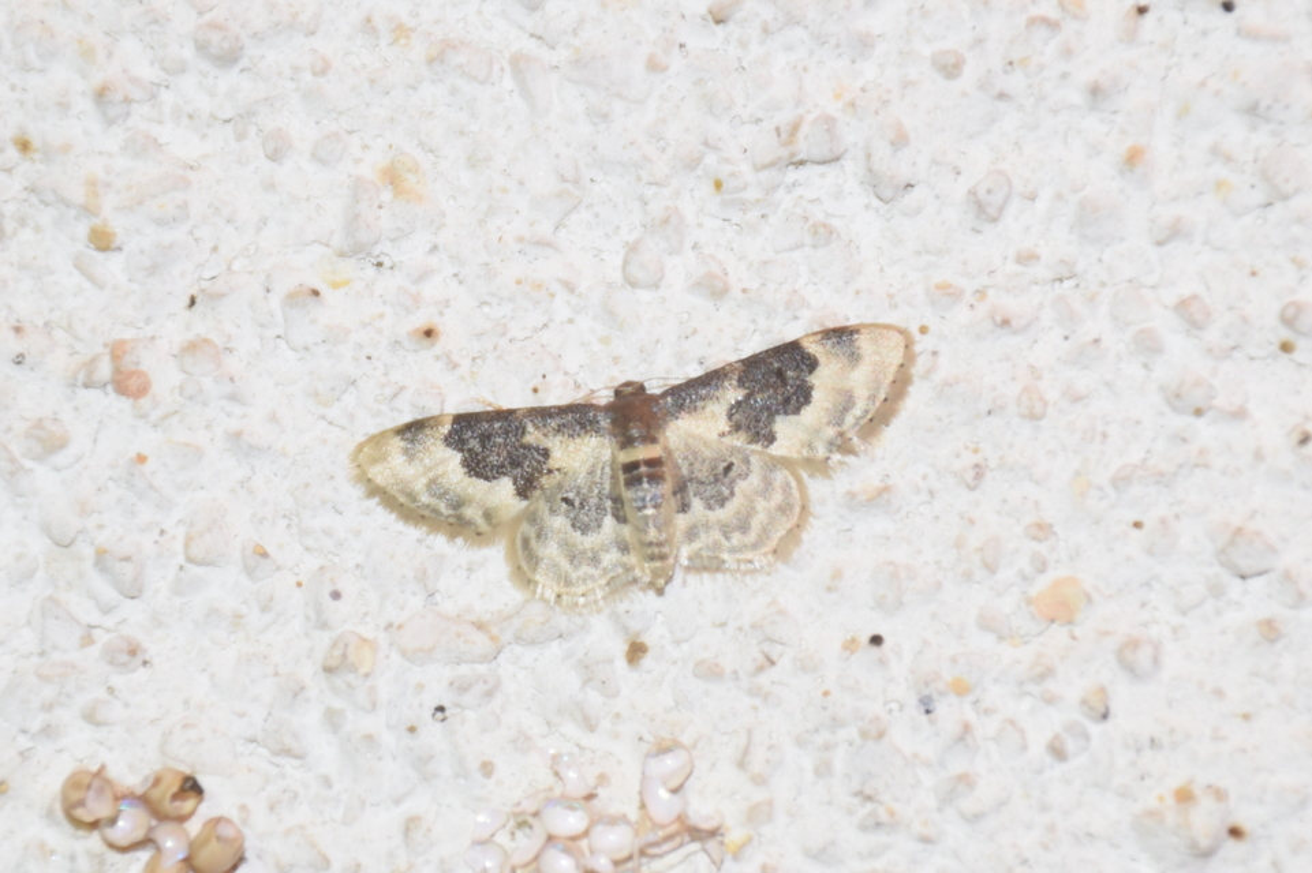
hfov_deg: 9.8
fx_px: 7650
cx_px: 656
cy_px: 436
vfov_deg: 6.5
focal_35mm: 210
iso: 320
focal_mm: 140
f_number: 7.1
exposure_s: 1/60
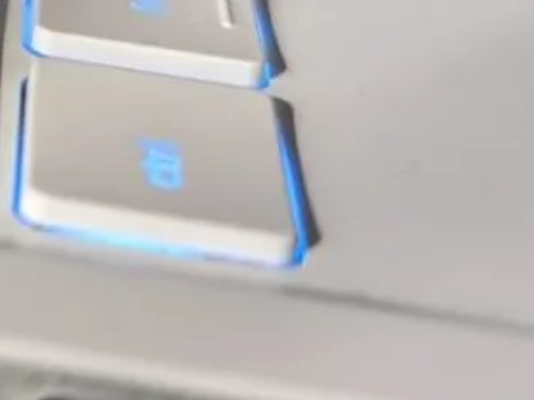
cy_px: -119
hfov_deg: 16.0
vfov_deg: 13.8
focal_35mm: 103
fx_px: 1589
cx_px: -439
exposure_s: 1/302
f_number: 1.68
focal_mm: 6.9
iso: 20
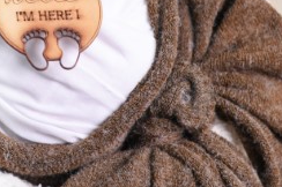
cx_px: 75
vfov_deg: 11.0
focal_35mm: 123
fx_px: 962
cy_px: 3
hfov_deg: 16.6
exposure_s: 1/320
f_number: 1.8
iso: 320
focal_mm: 50
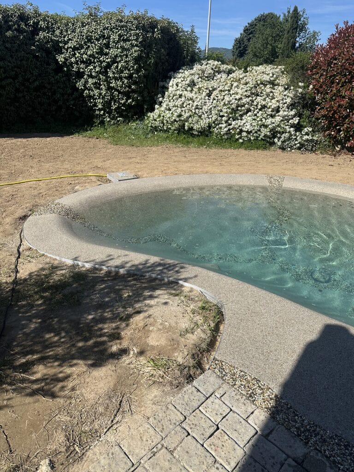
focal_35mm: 24
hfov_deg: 56.8
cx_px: 177
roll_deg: -3.5
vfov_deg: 71.6
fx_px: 327
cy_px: 236
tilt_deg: -22.8
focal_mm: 6.86
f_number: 1.78
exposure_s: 1/5000
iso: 80
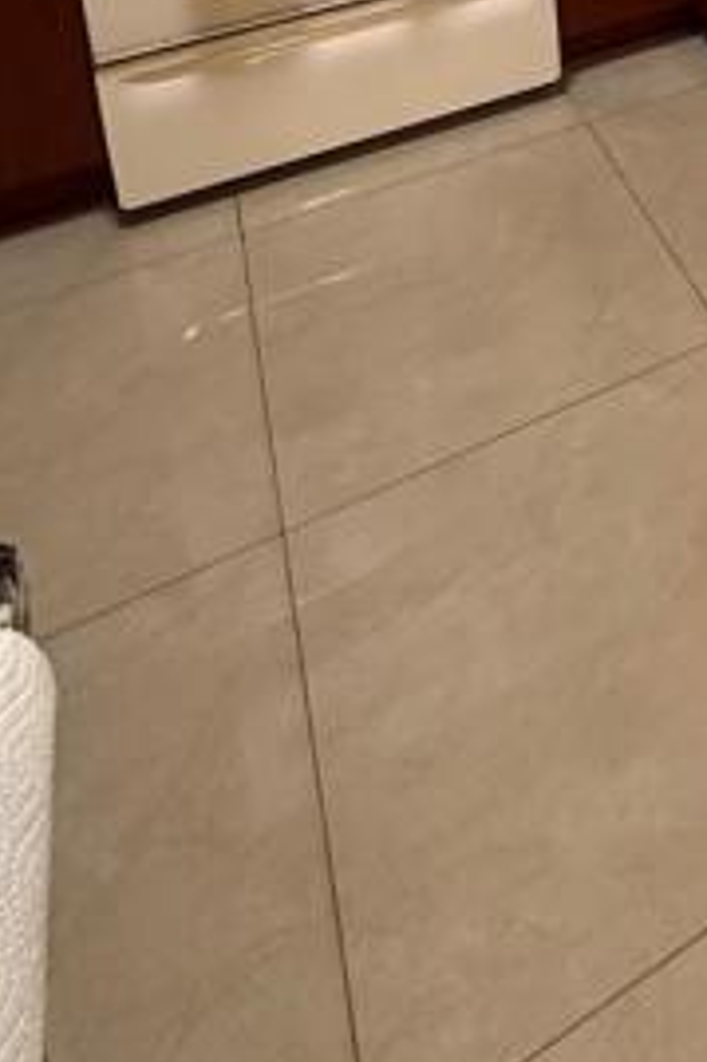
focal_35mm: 39
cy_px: -284
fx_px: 1150
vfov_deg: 35.6
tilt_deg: -14.7
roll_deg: -0.7
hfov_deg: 30.1
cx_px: 806
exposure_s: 1/60
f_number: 2.2
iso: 400
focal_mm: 2.22
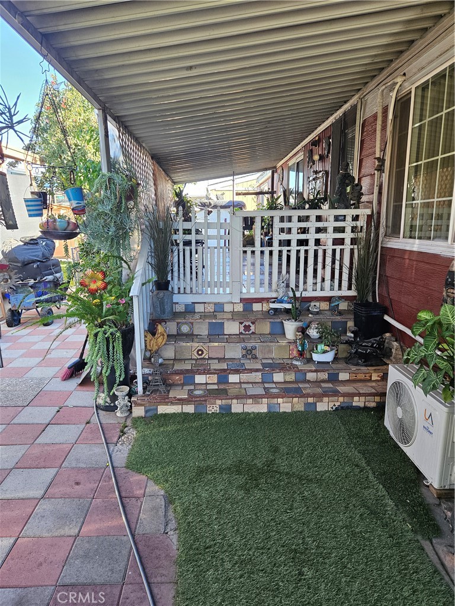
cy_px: 303
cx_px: 228
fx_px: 403
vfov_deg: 73.9
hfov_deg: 58.9
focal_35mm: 23
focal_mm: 5.4
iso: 160
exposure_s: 1/207
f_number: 1.8
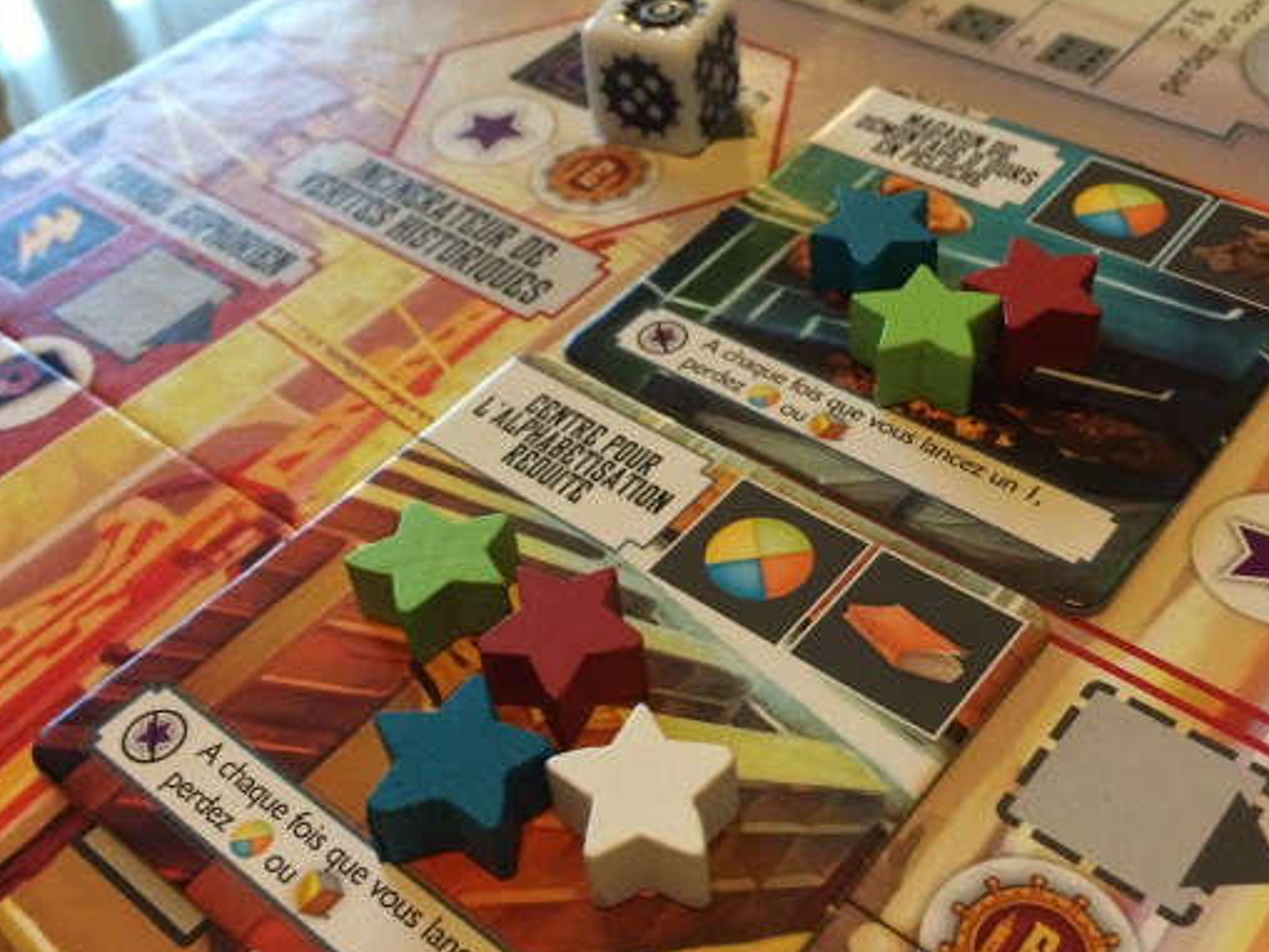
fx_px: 1357
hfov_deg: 50.1
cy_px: 533
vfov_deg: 38.6
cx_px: 693
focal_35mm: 37
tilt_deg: -47.7
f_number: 2.2
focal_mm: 4.15
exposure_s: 1/24
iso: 250
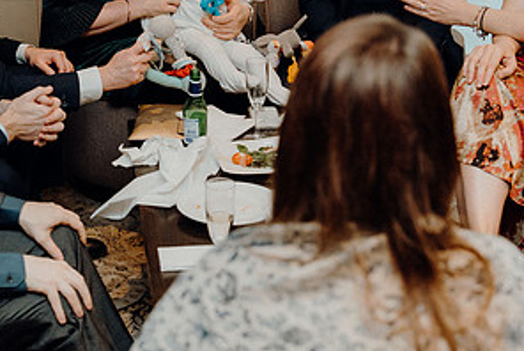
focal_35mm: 90
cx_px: 205
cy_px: 81
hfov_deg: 22.6
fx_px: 1311
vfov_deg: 15.1
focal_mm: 46
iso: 3200
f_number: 3.5
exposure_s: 1/160
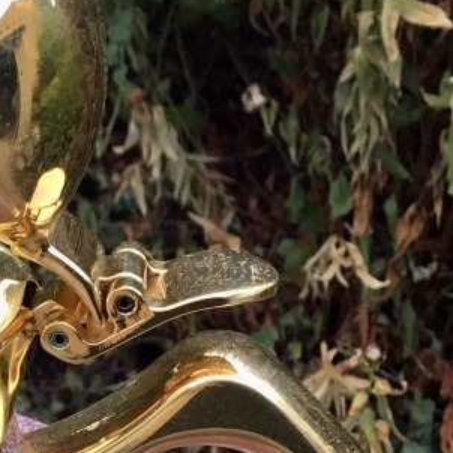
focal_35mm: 109
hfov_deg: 15.2
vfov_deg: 15.7
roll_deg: +0.9
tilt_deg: -25.6
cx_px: -134
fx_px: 1614
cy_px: 426
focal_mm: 3.3
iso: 32
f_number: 2.4
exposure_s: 1/50
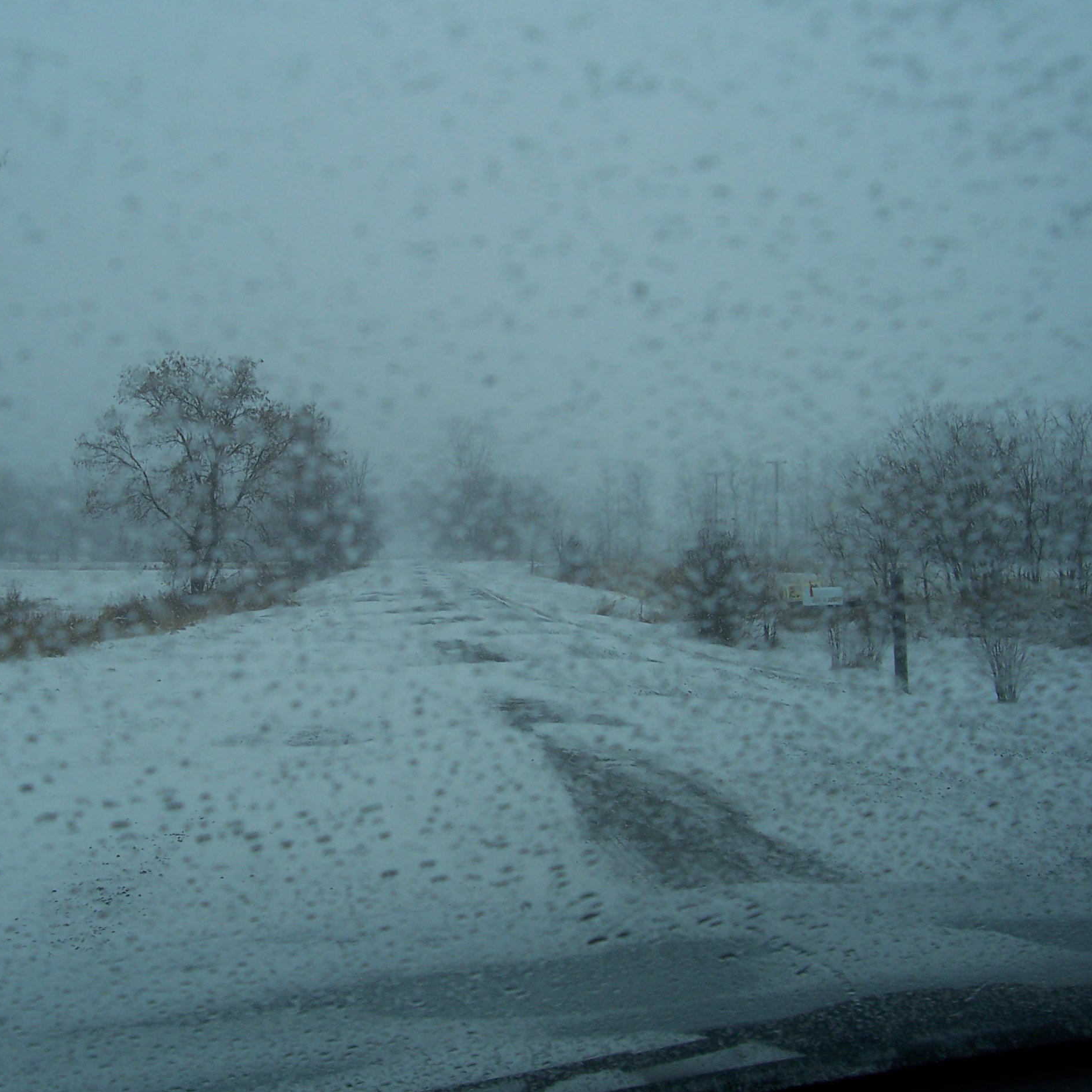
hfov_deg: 40.6
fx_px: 1463
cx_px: 404
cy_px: 544
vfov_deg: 40.9
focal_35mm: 41
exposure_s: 1/500
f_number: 5.6
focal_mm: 5.6
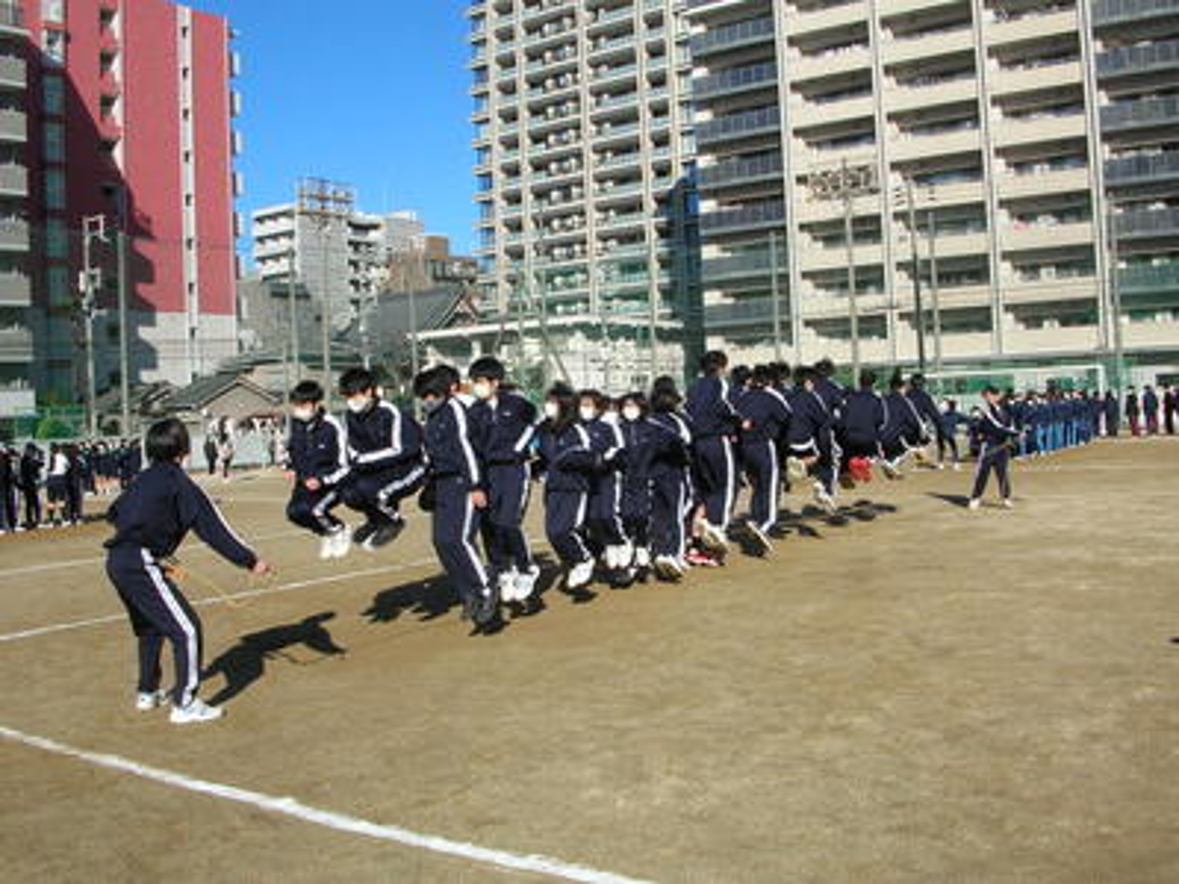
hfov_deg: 52.6
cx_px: 590
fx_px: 1192
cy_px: 442
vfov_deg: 40.7
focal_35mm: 35
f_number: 5.6
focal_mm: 5.8
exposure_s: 1/337
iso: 50
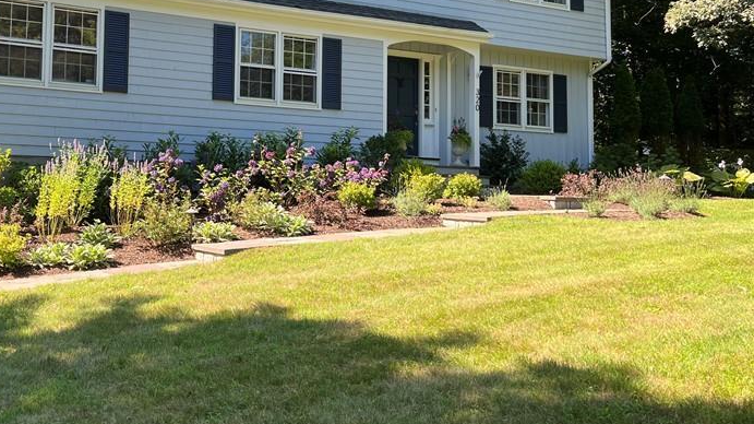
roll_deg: -0.4
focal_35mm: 42
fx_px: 839
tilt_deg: +3.6
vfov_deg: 28.0
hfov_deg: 47.1
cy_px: 126
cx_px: 214
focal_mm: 5.7
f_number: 1.5
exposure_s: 1/909
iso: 50
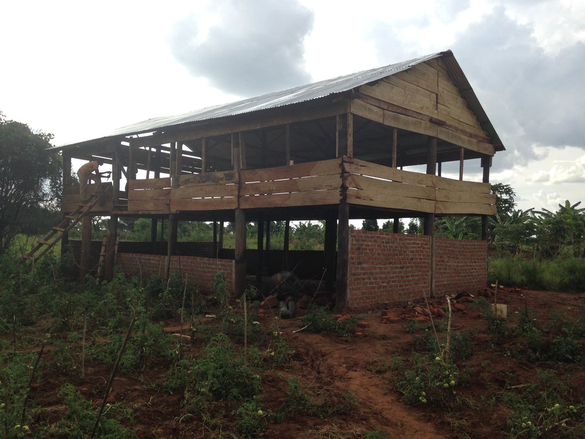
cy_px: 220
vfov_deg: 42.9
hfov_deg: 55.4
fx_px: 558
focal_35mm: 33
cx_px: 292
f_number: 2.4
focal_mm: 4.12
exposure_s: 1/968
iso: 50
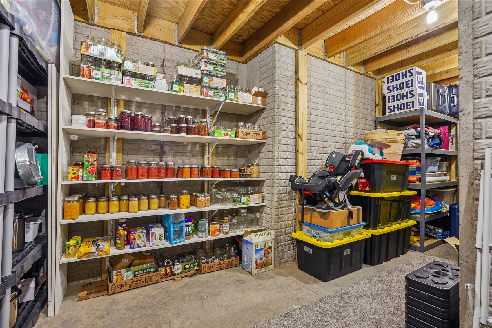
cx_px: 246
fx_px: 219
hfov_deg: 96.7
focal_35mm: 16
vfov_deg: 73.7
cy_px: 164
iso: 640
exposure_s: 1/2.5
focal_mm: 16
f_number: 9
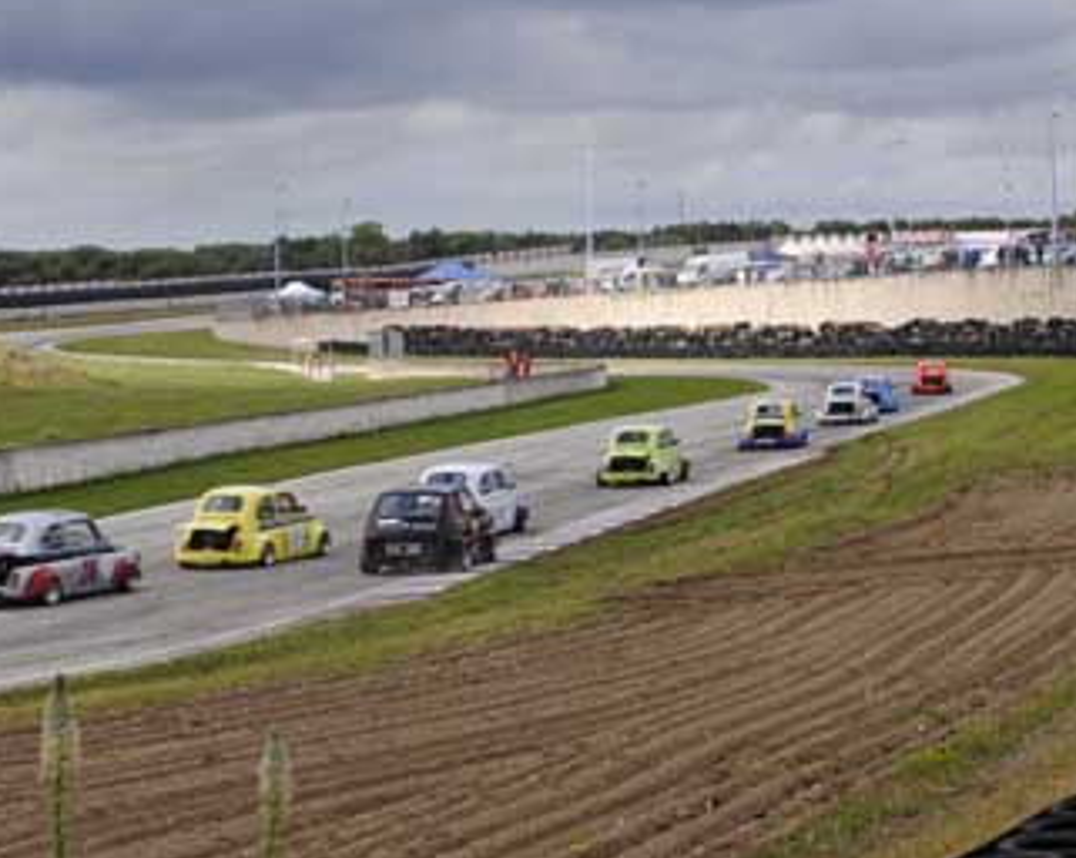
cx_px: 741
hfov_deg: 25.3
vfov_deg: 20.5
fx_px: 2376
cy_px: 392
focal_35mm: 75
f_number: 7.1
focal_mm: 35
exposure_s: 1/200
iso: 100
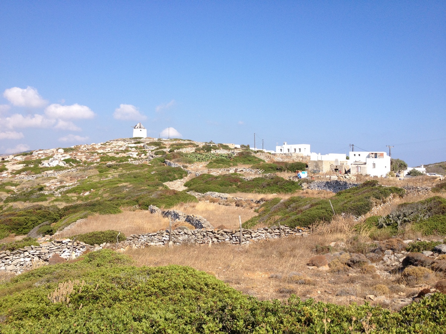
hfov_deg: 52.6
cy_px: 167
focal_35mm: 35
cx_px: 223
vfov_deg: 40.7
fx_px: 451
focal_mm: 4.28
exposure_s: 1/1623
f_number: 2.4
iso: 50
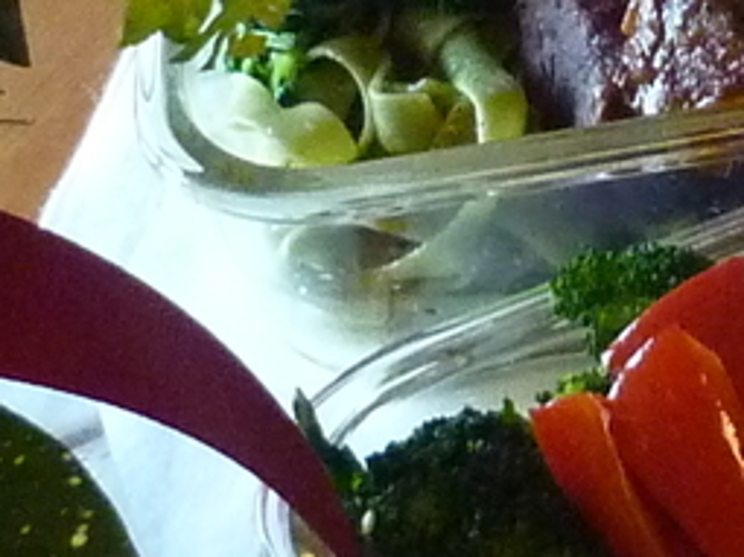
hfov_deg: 8.2
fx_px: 5156
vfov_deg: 6.2
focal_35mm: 240
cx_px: 610
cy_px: -23
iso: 500
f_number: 2.9
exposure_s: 1/30
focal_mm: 5.9
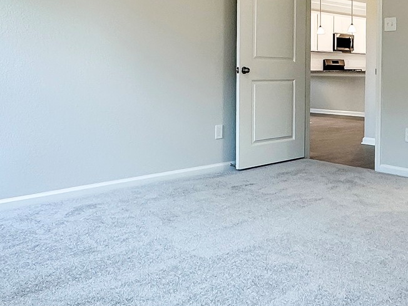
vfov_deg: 32.2
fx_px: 519
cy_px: 74
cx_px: 300
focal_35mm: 44
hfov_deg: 41.8
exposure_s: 1/120
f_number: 2.2
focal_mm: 2.22
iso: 100
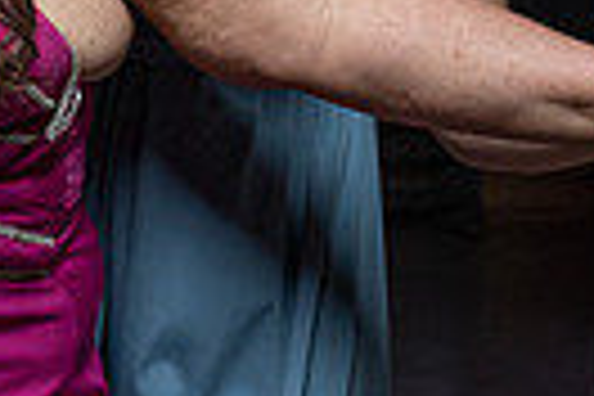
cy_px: -101
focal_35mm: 215
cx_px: -56
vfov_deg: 6.3
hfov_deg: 9.5
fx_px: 3547
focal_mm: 40
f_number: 4
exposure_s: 1/200
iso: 2000
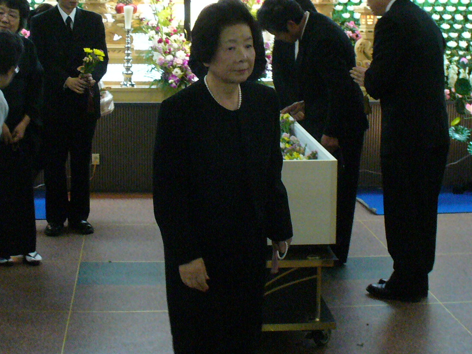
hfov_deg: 28.1
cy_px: 83
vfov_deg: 21.1
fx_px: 941
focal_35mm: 69
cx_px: 200
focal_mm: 6.1
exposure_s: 1/30
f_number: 2.8
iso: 400
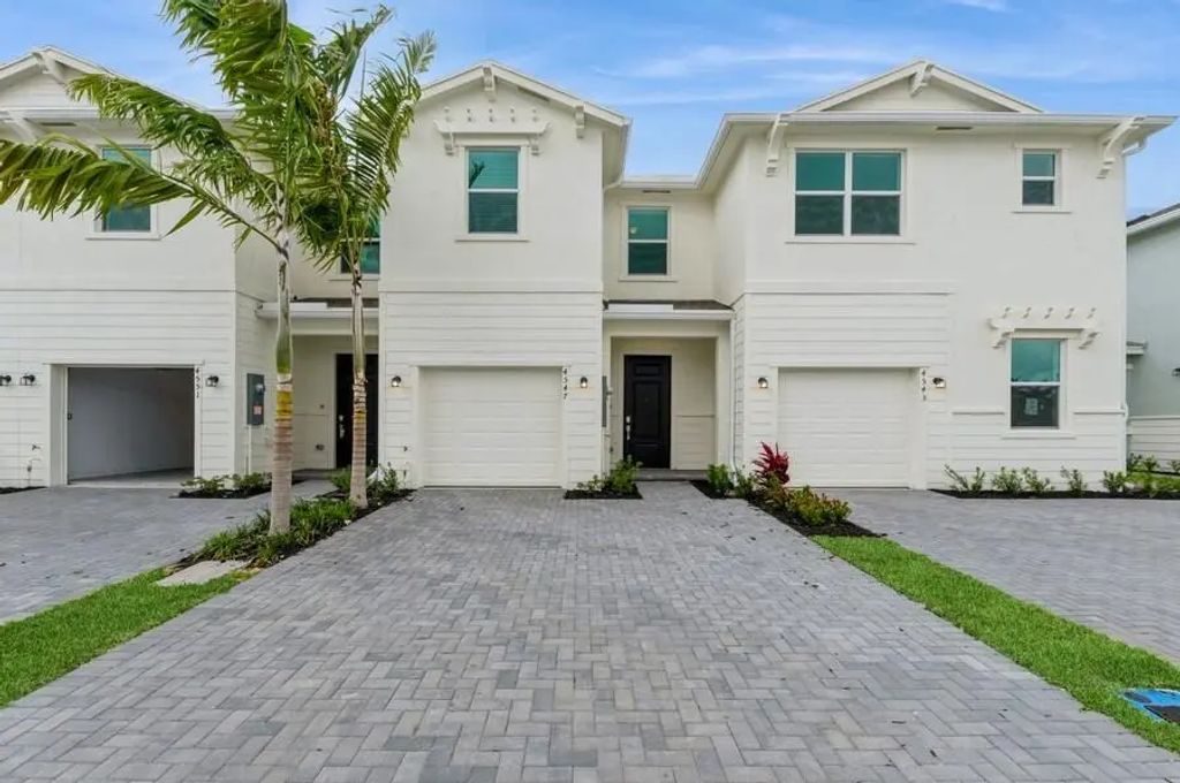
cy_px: 392
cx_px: 590
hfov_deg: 96.8
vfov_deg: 73.6
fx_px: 524
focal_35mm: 16
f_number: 11
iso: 100
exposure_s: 1/160
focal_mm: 16
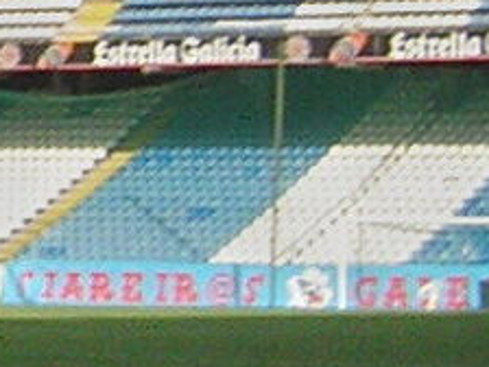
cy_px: -98
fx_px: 3489
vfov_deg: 6.0
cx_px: -430
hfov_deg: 7.7
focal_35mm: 247
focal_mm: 4.7
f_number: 5.2
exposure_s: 1/256
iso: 50
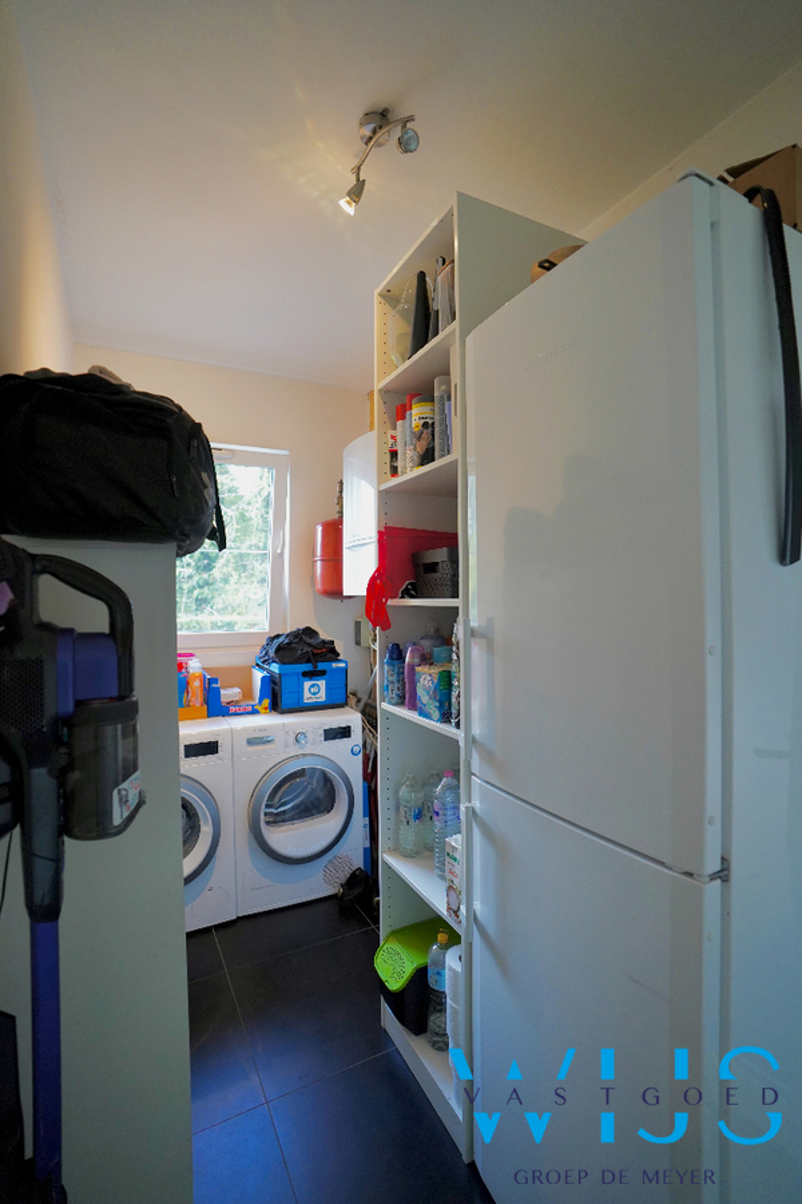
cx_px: 401
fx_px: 535
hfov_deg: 73.7
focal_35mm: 16
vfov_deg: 96.7
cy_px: 602
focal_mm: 16
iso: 1600
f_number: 2.8
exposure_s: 1/160
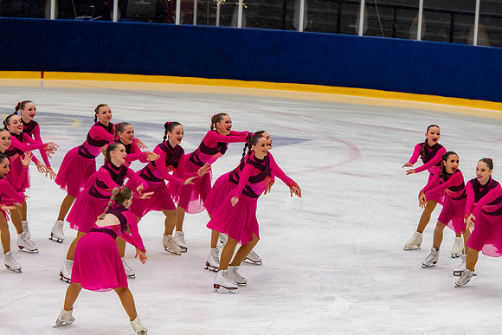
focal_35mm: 202
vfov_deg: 6.8
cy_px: 168
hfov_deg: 10.2
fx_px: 2824
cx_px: 251
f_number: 5.6
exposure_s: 1/320
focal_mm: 135
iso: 1250
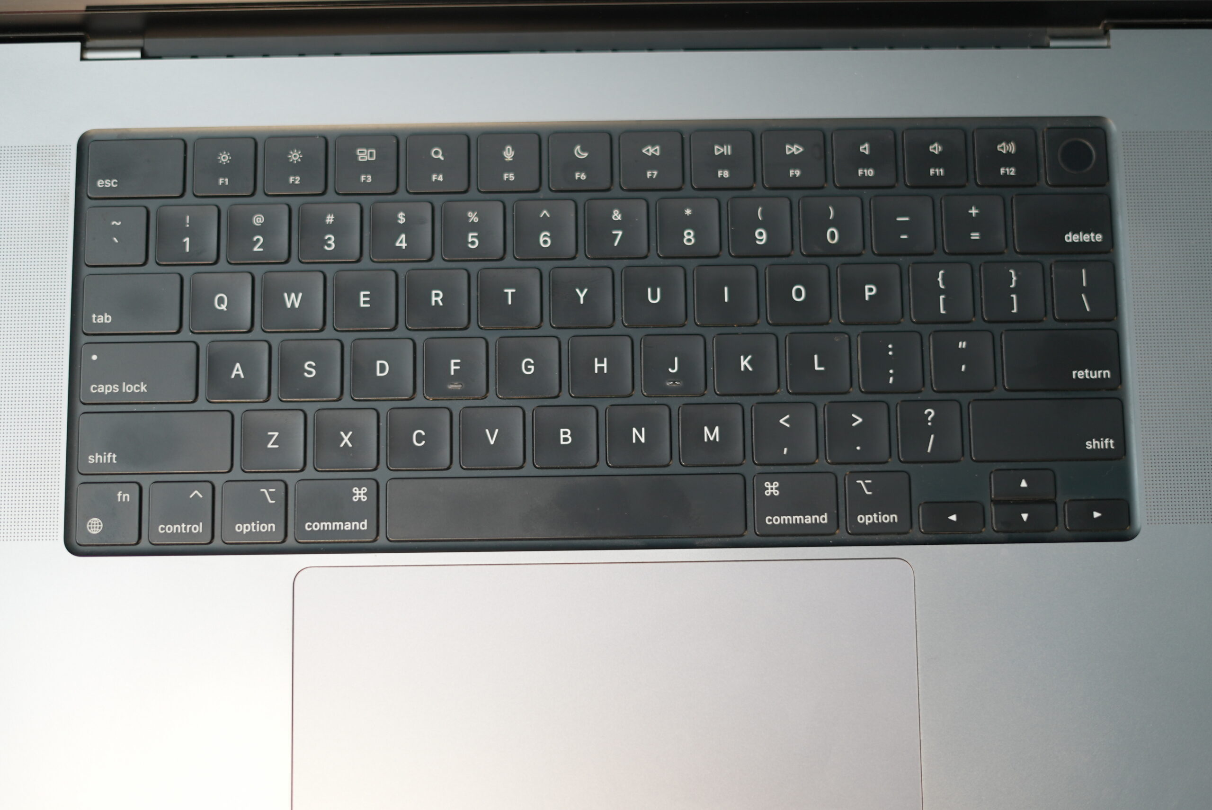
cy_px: 405
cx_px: 606
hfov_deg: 39.6
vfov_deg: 27.0
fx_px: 1684
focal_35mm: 50
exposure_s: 1/100
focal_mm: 50
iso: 320
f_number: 1.8
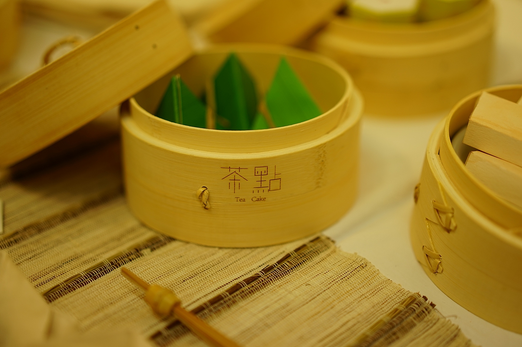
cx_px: 261
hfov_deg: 36.3
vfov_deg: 24.6
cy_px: 174
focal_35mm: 55
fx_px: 797
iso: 100
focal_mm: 55
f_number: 1.8
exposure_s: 1/125
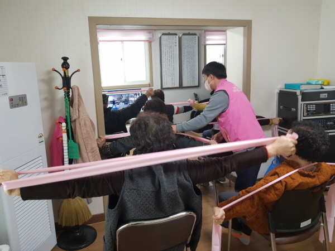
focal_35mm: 26
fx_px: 252
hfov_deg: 67.3
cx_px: 168
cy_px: 126
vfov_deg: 53.1
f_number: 1.7
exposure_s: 1/60.2
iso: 200
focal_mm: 4.2
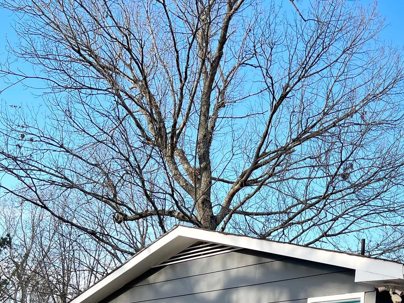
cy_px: 290
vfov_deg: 25.5
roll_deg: -3.1
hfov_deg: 33.0
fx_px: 642
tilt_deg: +10.1
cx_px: 369
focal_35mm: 55
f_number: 1.5
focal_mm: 5.7
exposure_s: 1/1621
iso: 50
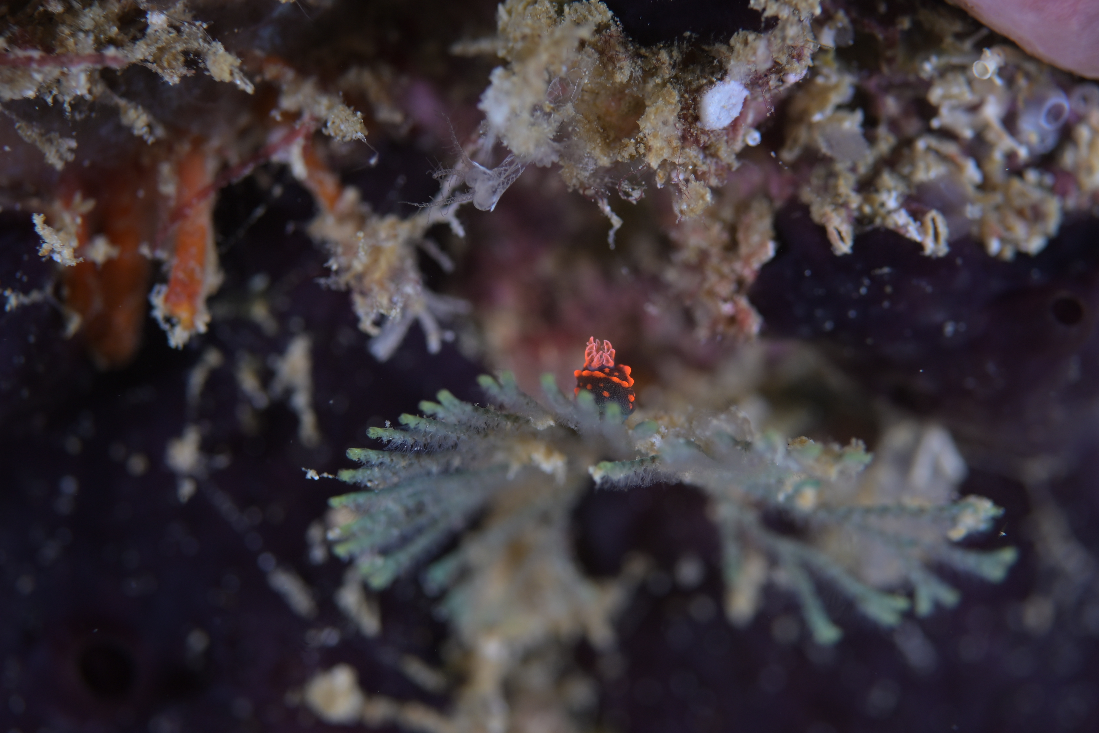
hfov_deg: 22.6
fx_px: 2747
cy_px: 366
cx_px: 550
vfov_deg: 15.2
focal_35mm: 90
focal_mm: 60
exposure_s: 1/200
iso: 200
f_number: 8
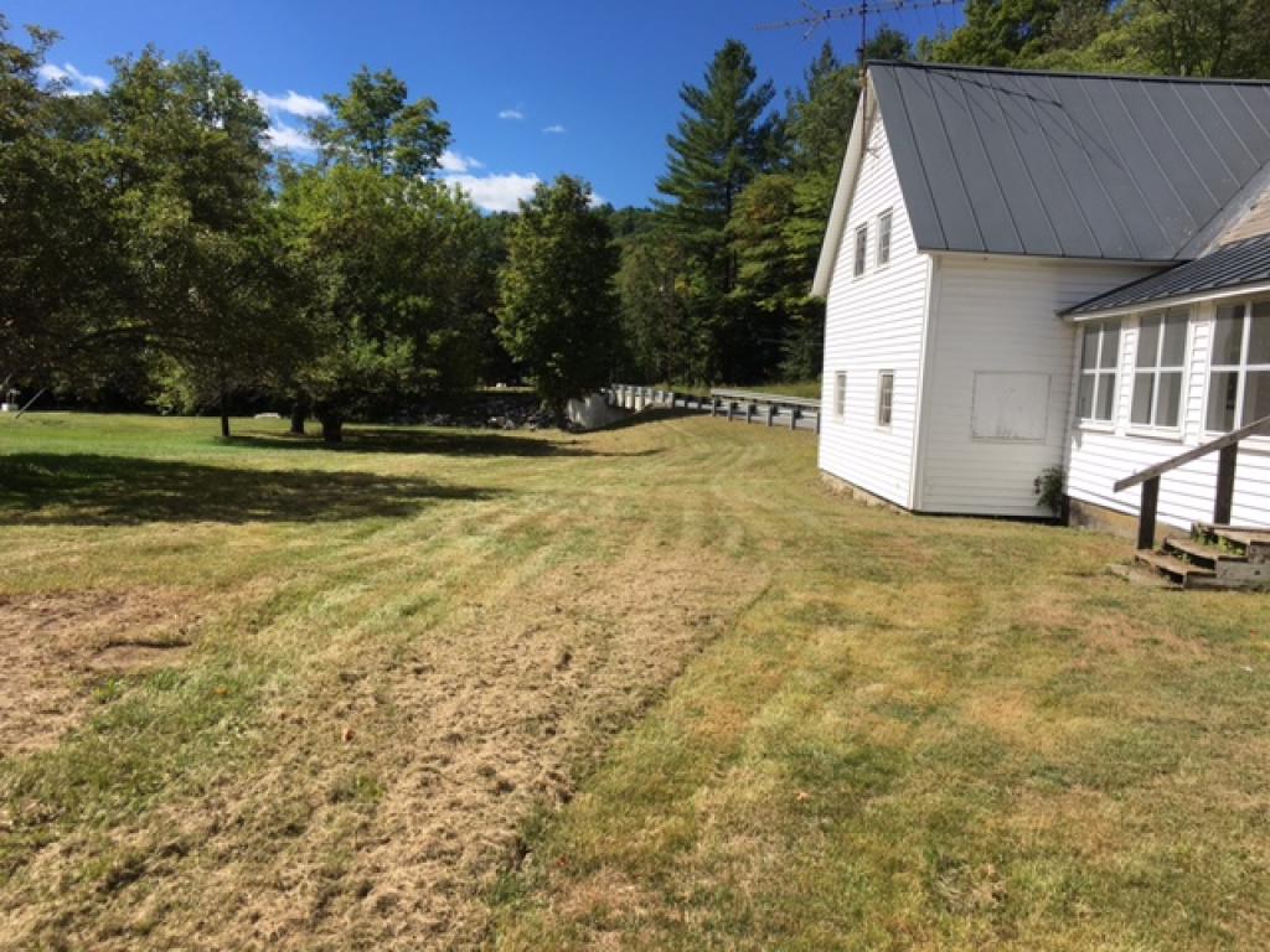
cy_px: 476
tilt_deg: -4.8
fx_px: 1064
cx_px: 635
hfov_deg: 61.7
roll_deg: -1.8
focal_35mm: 29
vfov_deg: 48.2
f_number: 2.2
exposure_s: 1/1570
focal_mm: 4.15
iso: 25
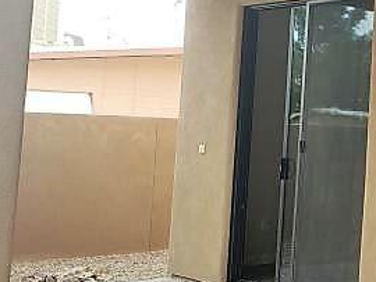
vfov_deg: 19.1
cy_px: 81
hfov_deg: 22.3
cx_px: 508
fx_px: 837
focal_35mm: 77
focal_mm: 4.3
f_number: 2.4
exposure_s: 1/164
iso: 50
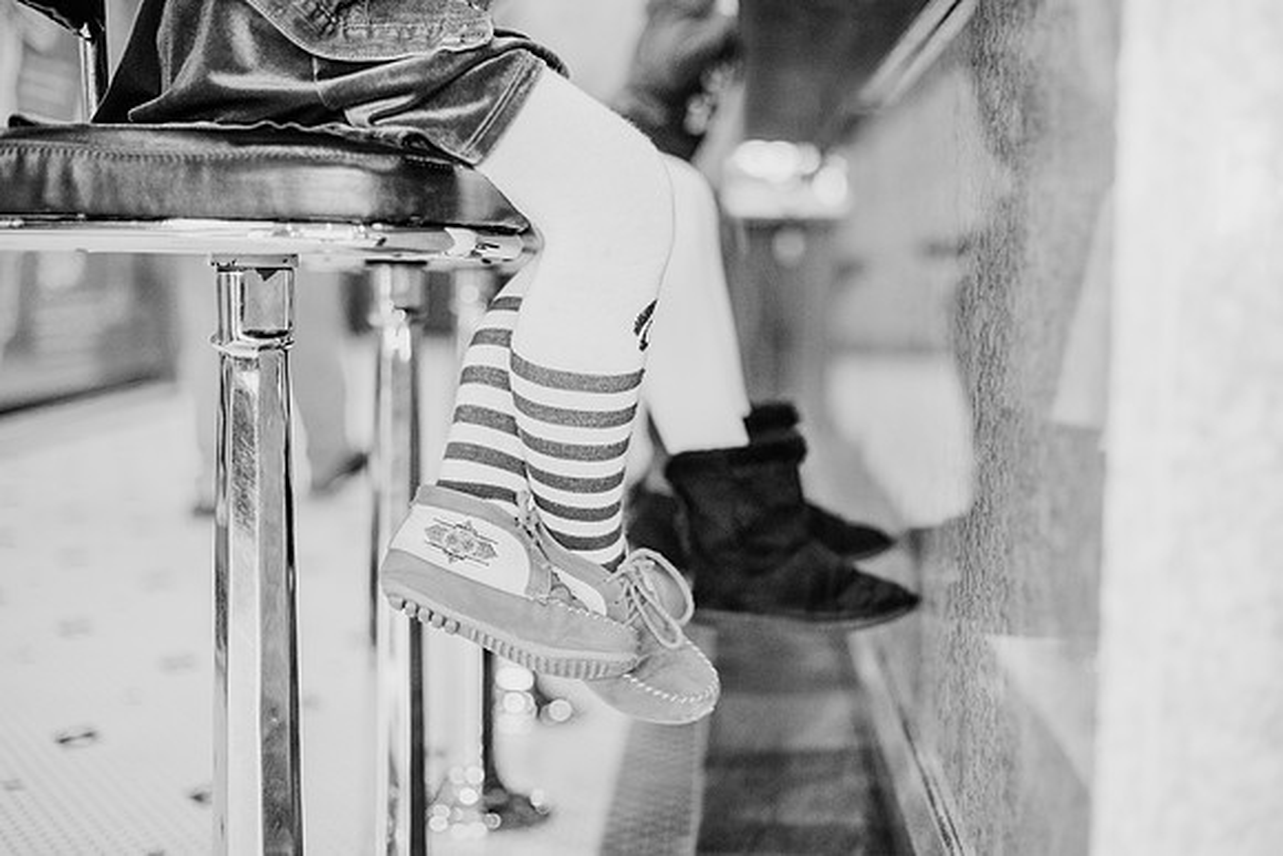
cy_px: 432
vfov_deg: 24.2
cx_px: 685
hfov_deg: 35.7
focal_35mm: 56
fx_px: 1993
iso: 5000
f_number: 2
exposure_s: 1/640
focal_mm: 50
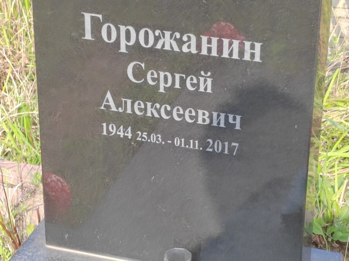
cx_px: 174
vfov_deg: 14.2
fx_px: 1049
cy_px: 130
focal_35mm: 104
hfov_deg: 18.9
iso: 100
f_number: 1.9
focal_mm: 5.52
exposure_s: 1/300
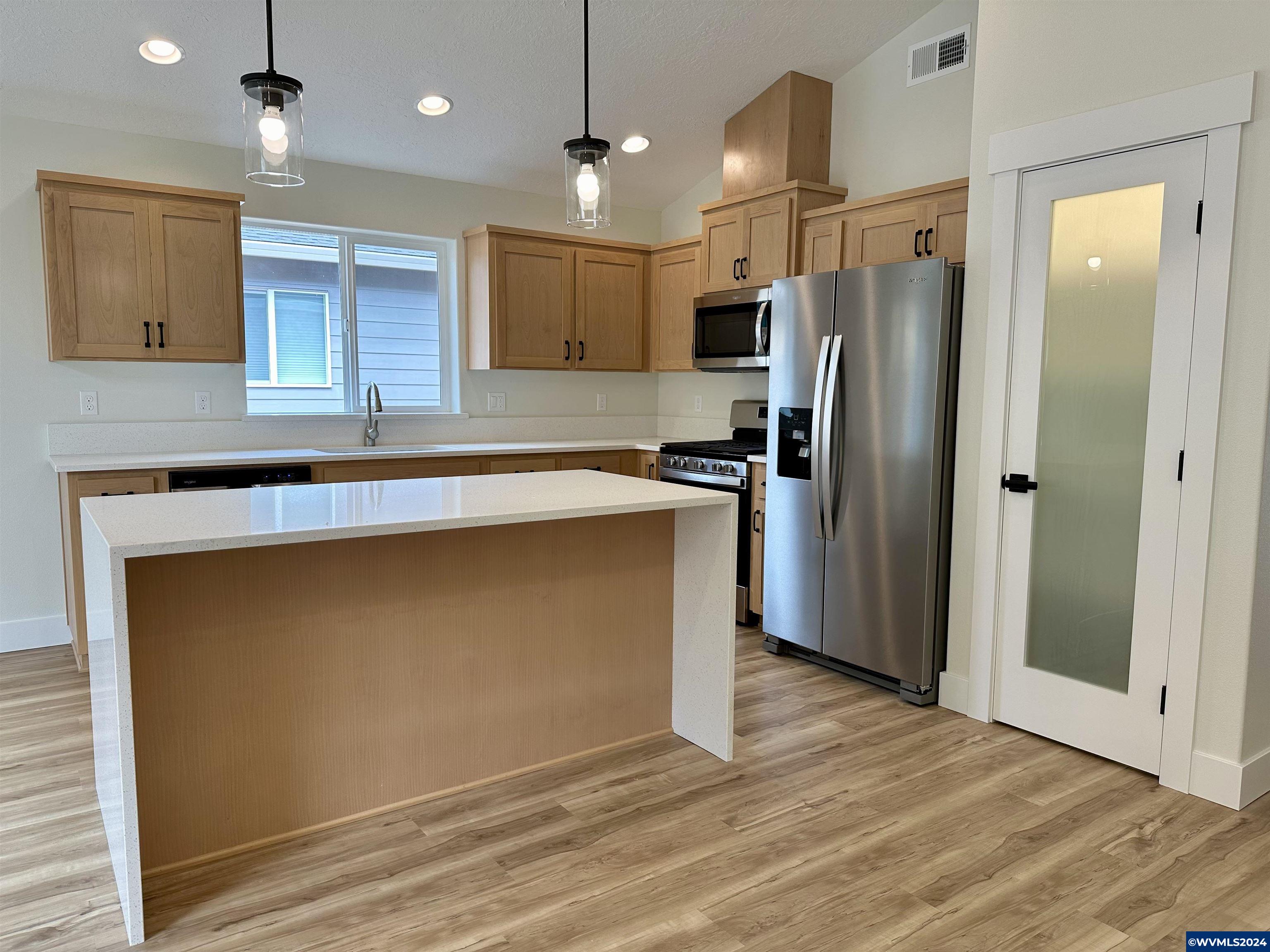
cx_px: 635
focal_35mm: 24
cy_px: 476
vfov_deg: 56.8
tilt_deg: -6.1
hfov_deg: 71.6
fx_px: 881
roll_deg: -0.6
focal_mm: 6.86
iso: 80
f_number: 1.78
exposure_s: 1/170
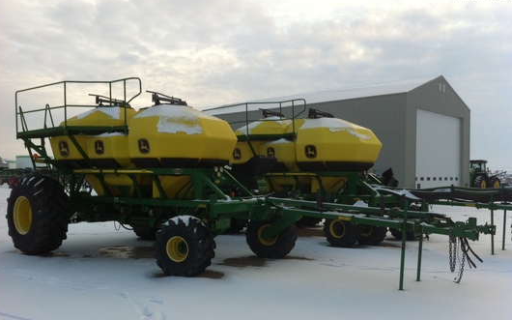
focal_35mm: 38
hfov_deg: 51.6
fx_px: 530
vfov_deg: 33.5
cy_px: 184
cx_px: 252
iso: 80
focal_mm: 3.85
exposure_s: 1/290
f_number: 2.8
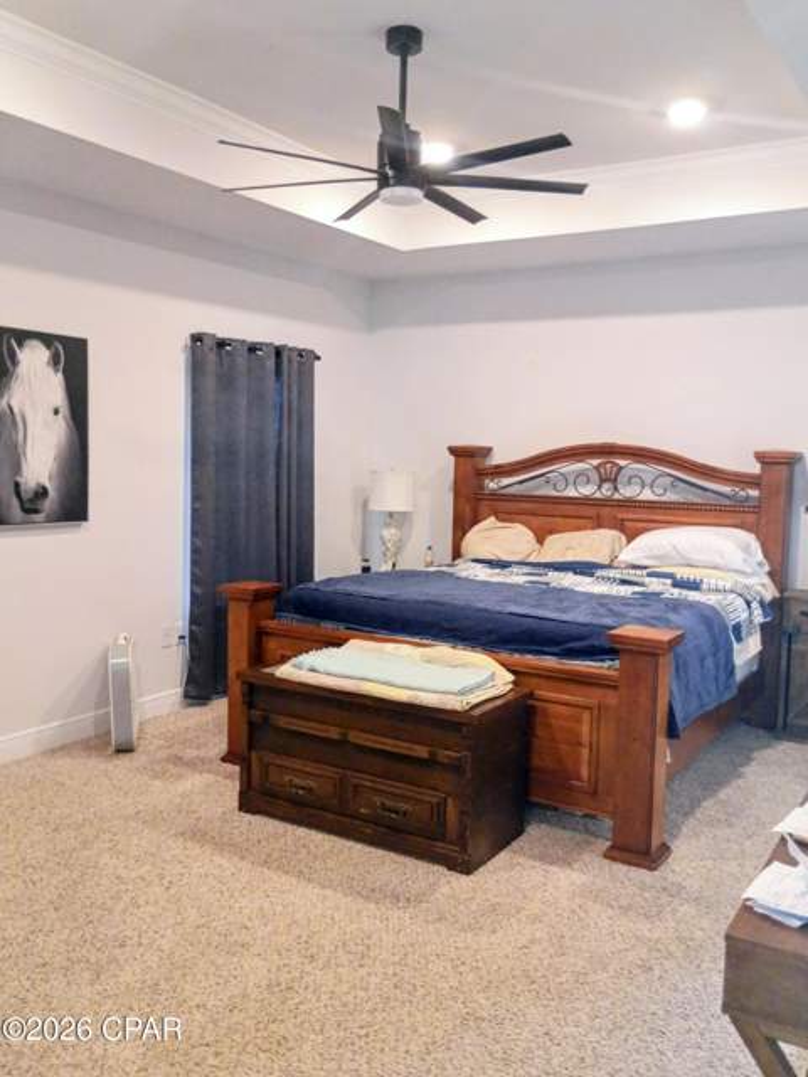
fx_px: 903
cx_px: 404
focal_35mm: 29
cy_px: 538
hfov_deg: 48.2
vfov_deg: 61.7
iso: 100
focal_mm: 4.27
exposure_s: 1/30
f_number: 1.8
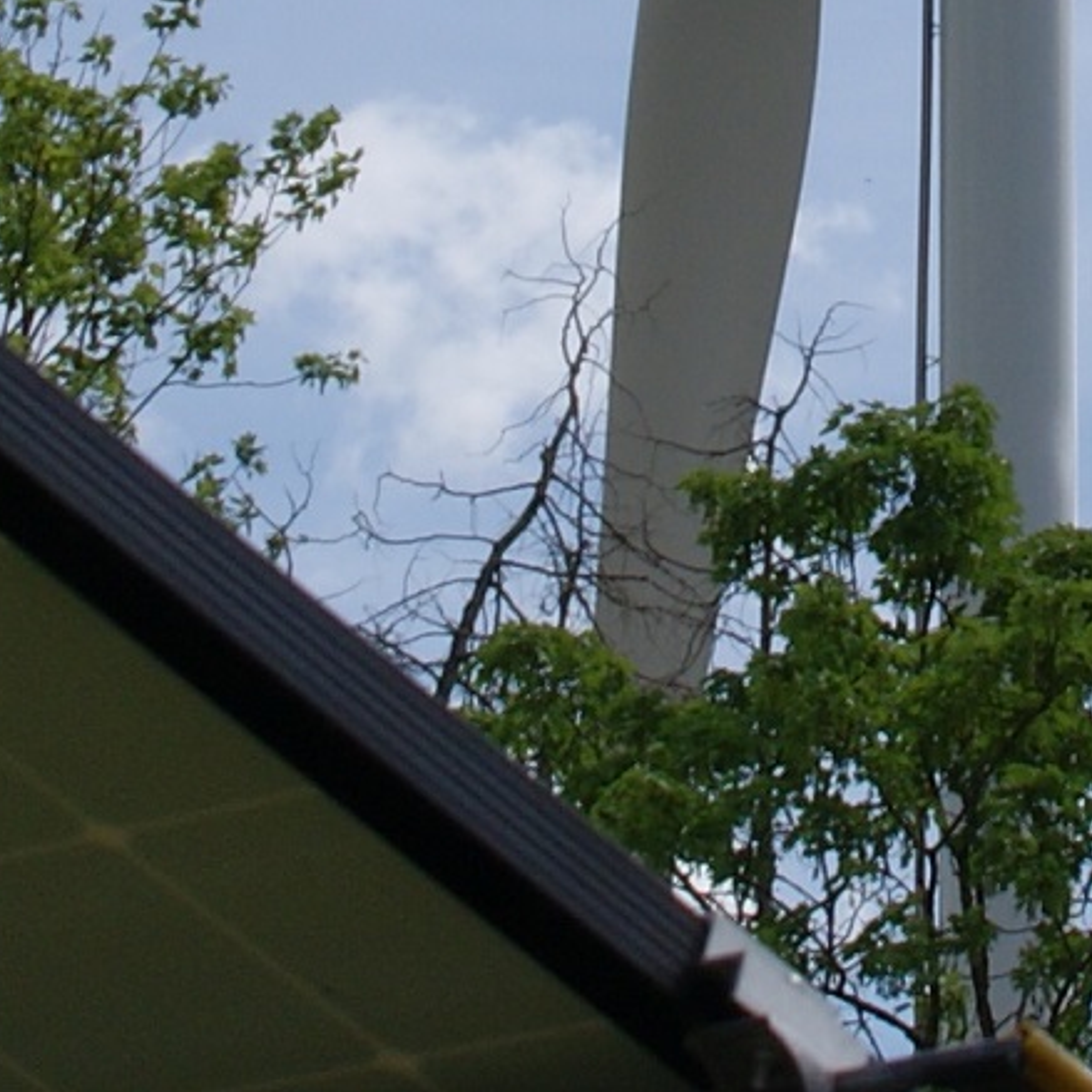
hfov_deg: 9.1
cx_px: 948
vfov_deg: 9.0
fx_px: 6853
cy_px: -348
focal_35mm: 192
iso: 100
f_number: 10
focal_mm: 22
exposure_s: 1/320
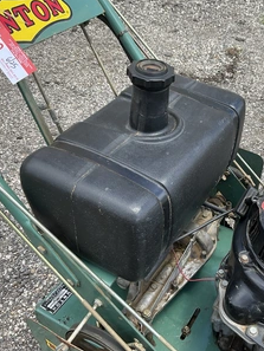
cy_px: 175
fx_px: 396
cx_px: 183
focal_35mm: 39
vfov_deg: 47.8
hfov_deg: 36.3
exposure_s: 1/406
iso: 25
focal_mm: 3
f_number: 1.8
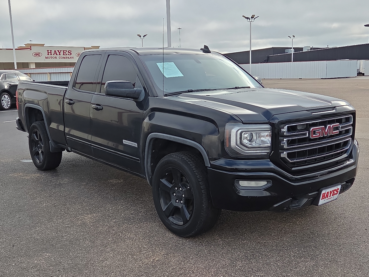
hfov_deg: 47.9
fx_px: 416
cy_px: 138
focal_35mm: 39
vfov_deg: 36.8
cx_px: 184
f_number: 1.8
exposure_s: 1/833
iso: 25
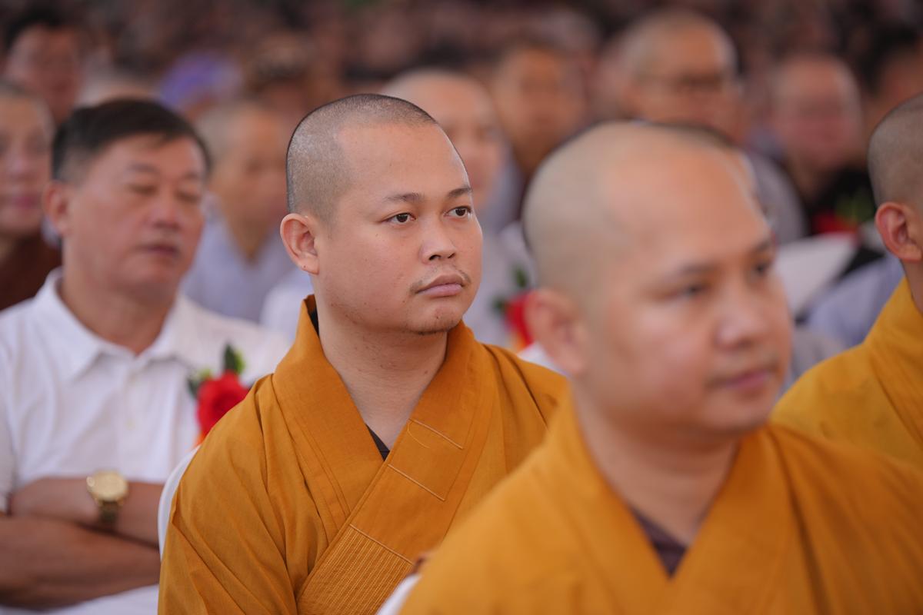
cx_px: 462
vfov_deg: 9.2
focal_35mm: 149
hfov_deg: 13.8
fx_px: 3820
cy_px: 308
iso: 640
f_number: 2.8
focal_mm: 149
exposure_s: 1/160
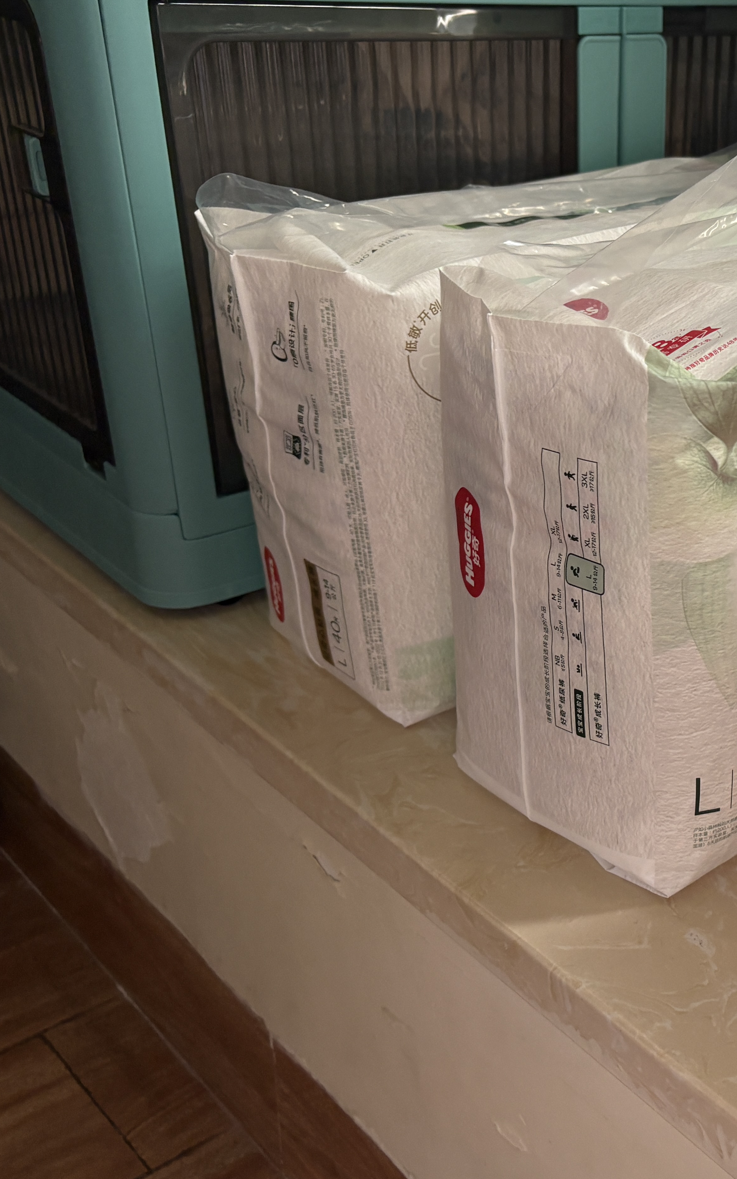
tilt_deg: -24.4
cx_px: 840
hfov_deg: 27.5
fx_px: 1350
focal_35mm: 42
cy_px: 573
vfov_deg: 47.2
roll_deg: -3.8
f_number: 1.6
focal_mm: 5.96
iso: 125
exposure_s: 1/60
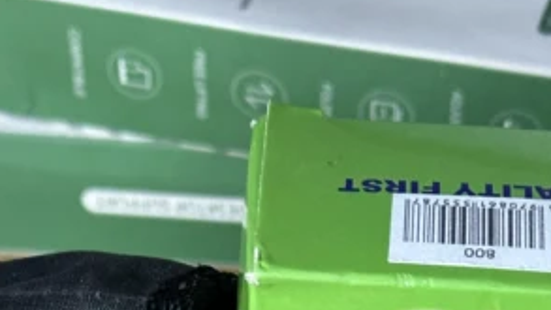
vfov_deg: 7.9
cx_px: 276
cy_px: 738
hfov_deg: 15.0
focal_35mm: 143
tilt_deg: -48.3
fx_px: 2090
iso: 250
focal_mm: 6.86
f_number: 1.78
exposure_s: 1/50
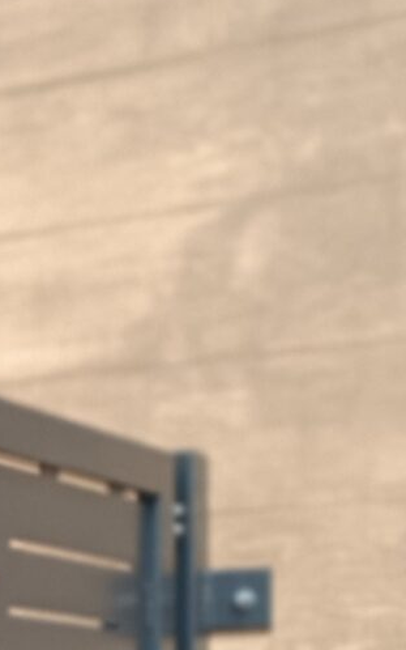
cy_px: 756
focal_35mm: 131
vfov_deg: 15.4
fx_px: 2317
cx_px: -680
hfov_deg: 8.8
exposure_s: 1/288
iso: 53
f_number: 1.79
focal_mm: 4.71
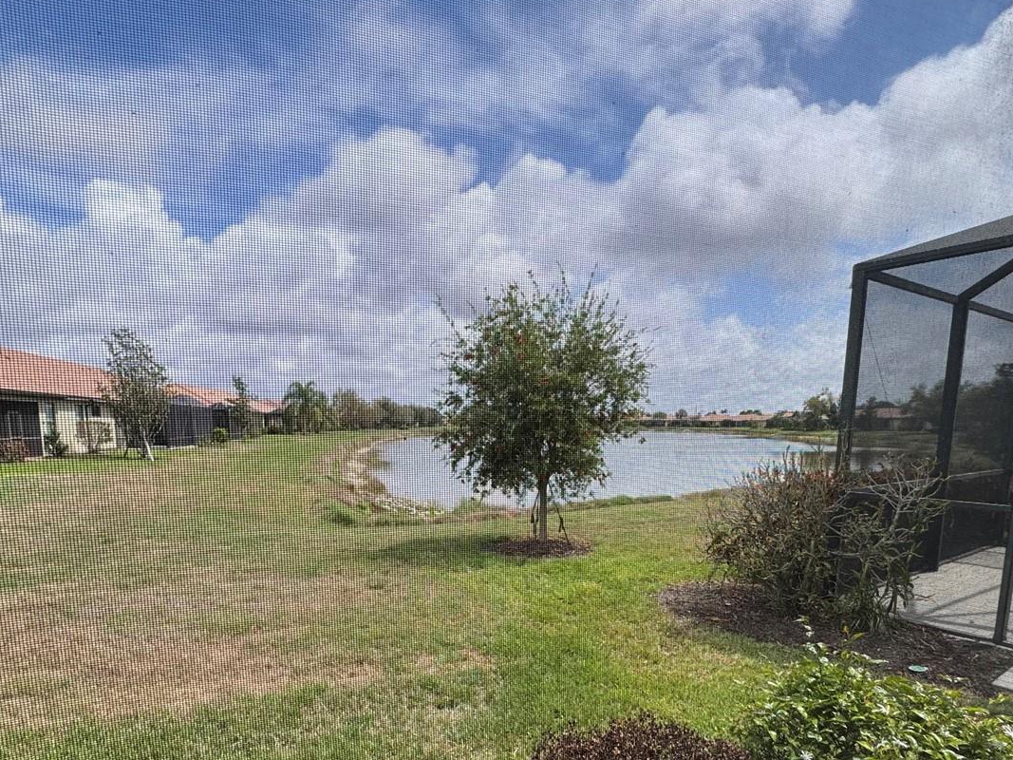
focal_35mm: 21
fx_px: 614
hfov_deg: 78.9
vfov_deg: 61.7
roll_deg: +1.8
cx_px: 473
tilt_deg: -7.9
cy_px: 514
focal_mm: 2.22
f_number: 2.2
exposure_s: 1/1449
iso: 50
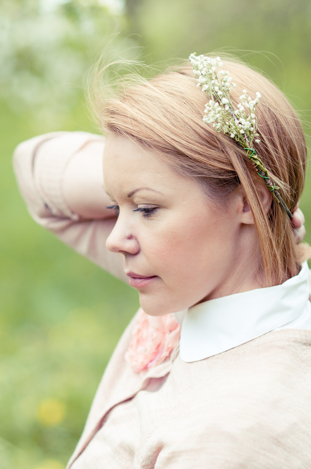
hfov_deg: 10.7
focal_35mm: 128
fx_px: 1657
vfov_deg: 16.1
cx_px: 156
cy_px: 234
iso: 200
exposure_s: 1/800
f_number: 2.5
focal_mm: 85
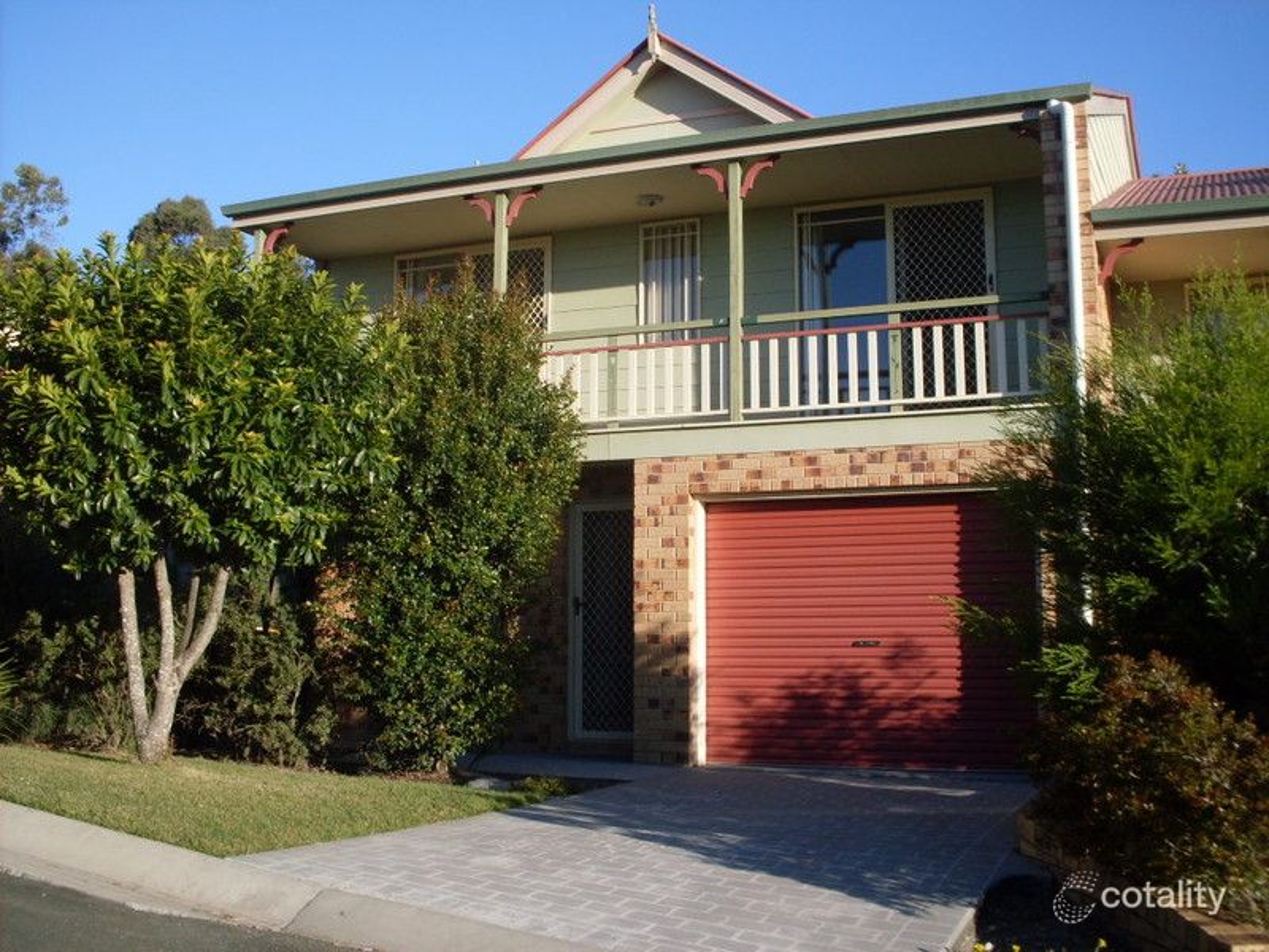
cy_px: 476
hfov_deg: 49.0
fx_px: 1393
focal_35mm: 38
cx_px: 634
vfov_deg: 37.7
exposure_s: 1/125
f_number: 8.4
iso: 80
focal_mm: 6.3
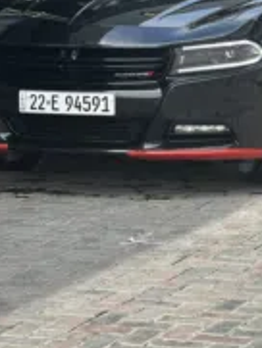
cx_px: 220
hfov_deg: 8.7
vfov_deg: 11.6
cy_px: 71
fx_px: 1714
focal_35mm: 170
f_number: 2.8
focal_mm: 9
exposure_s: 1/115
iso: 20
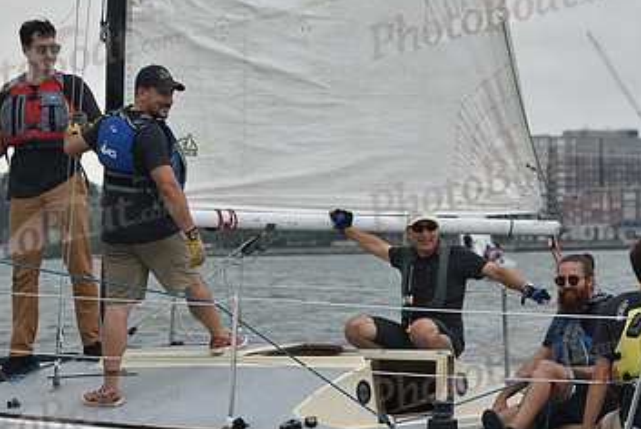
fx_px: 2869
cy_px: 301
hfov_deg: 12.7
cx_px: 276
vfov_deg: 8.5
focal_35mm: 161
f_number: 5.6
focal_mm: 98
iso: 320
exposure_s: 1/1250
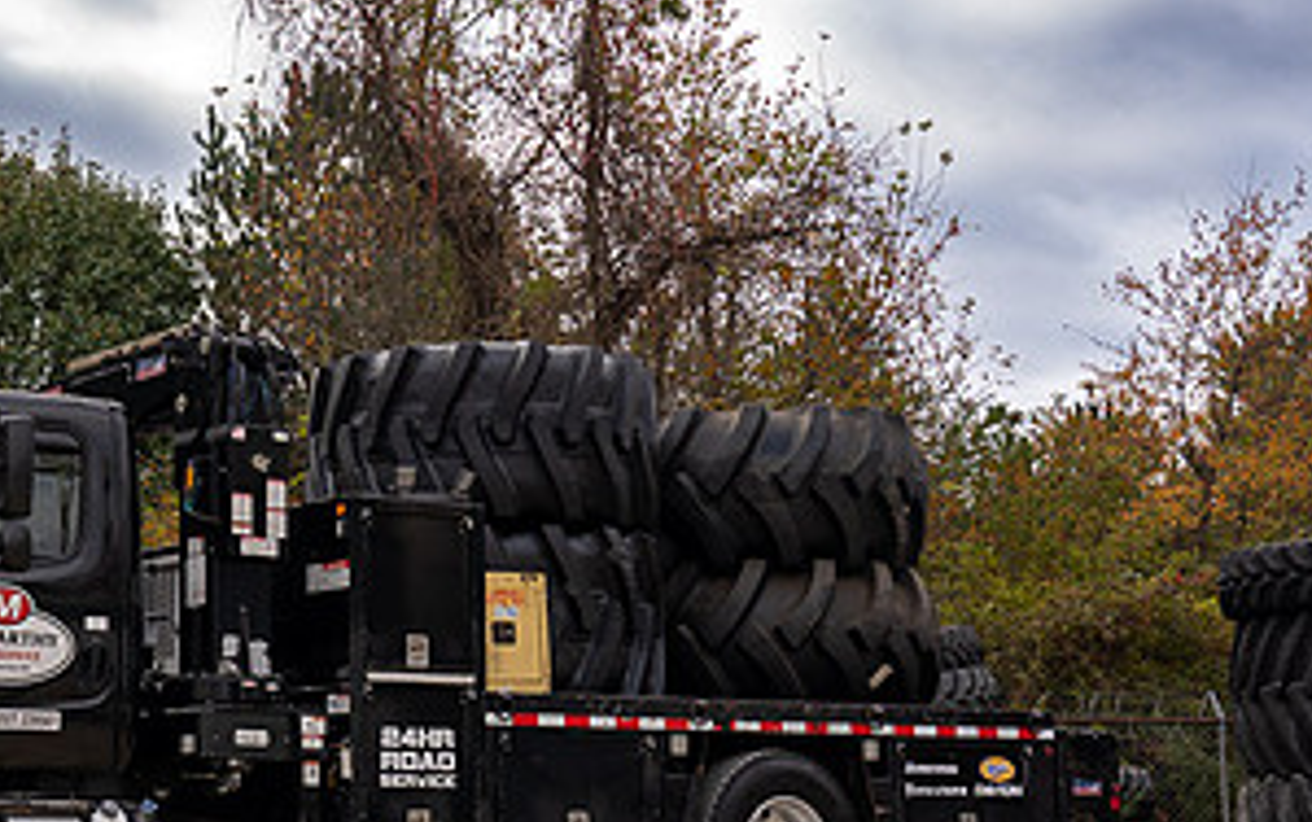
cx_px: 144
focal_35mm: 63
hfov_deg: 31.0
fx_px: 2254
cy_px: 527
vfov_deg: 20.6
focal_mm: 32
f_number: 5.6
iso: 100
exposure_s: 1/125
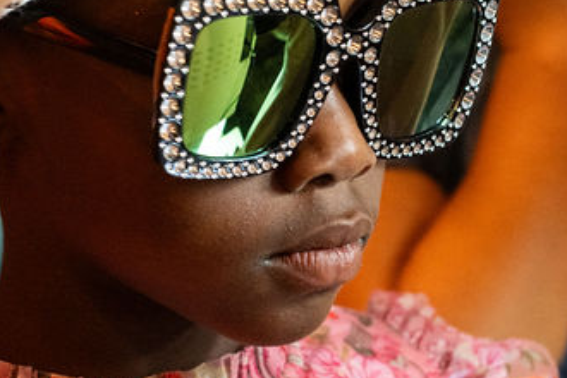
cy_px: 193
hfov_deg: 9.5
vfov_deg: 6.3
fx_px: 3417
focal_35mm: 217
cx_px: 216
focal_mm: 70
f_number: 5
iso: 1600
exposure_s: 1/100
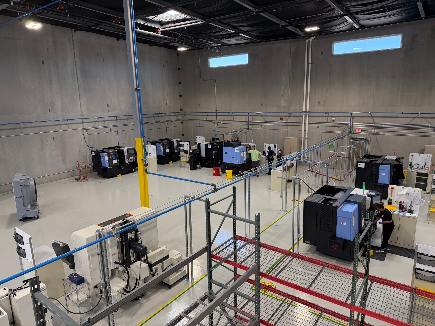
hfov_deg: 71.6
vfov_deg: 56.8
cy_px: 163
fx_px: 302
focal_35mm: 24
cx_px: 218
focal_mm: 6.76
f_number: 1.78
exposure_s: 1/147
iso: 200
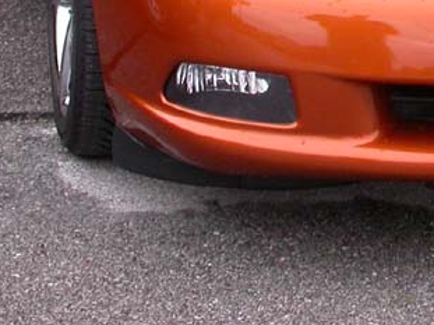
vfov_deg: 11.4
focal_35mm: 125
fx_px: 1567
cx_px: 494
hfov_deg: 15.3
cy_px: -158
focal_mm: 7.85
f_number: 4.7
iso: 100
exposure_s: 1/117
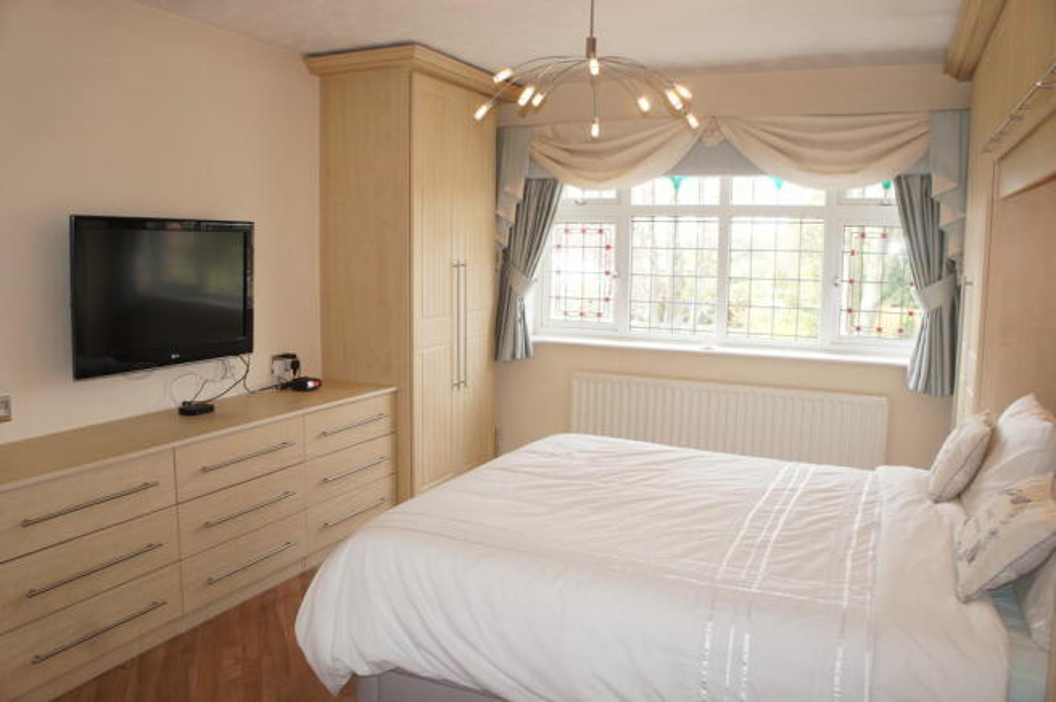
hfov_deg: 67.4
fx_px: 791
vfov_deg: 47.8
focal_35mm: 27
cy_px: 351
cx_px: 528
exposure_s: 1/60
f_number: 3.5
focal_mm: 18
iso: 200
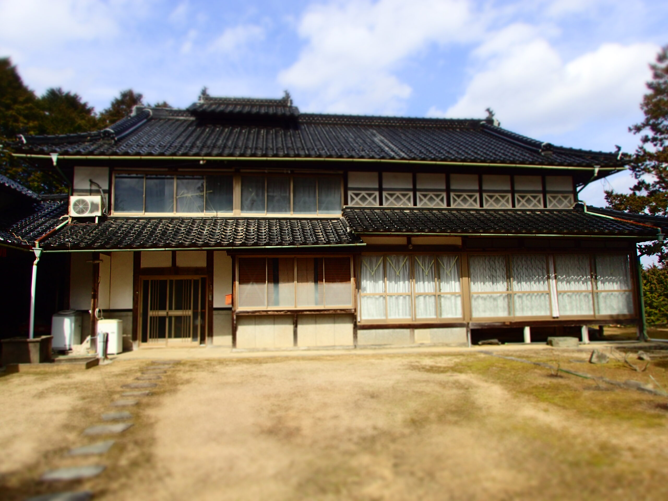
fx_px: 482
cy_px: 250
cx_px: 334
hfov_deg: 69.4
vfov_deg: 54.9
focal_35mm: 25
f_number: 8
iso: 100
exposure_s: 1/200
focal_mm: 4.5
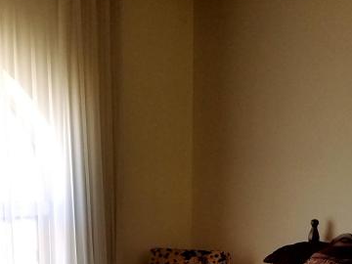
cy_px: 283
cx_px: 202
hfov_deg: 26.3
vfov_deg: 19.2
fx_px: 752
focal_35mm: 74
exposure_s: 1/60
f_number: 1.7
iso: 125
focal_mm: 4.2
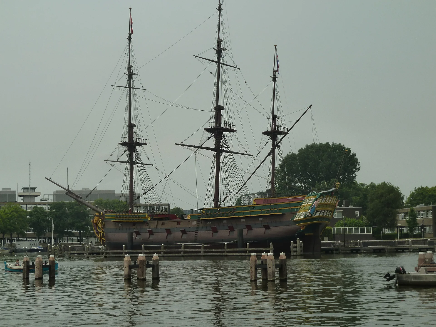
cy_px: 164
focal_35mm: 72
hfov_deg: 27.0
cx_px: 218
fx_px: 907
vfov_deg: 20.4
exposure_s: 1/160
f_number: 4.1
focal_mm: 11.9
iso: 125
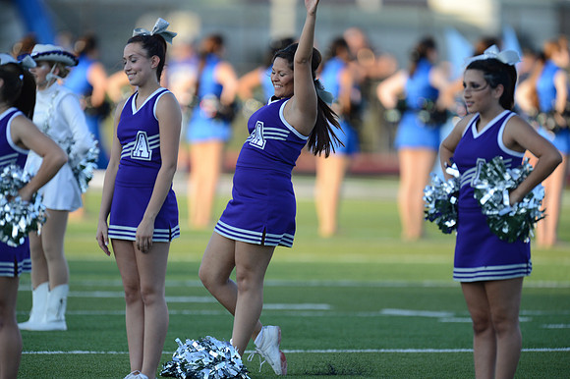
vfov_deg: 2.5
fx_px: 8703
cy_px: 190
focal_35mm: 550
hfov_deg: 3.8
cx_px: 285
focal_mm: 550
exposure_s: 1/1600
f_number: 4
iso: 800
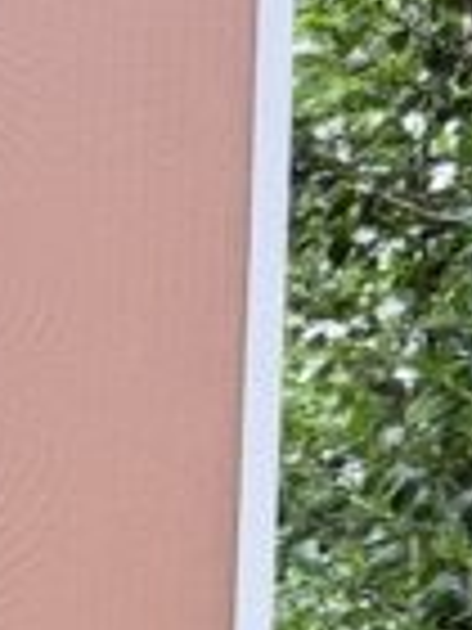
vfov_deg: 10.8
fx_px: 3182
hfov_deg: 7.8
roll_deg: -2.8
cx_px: -715
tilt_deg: -2.8
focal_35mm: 175
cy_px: 1035
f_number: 1.78
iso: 80
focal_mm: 6.76
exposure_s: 1/315
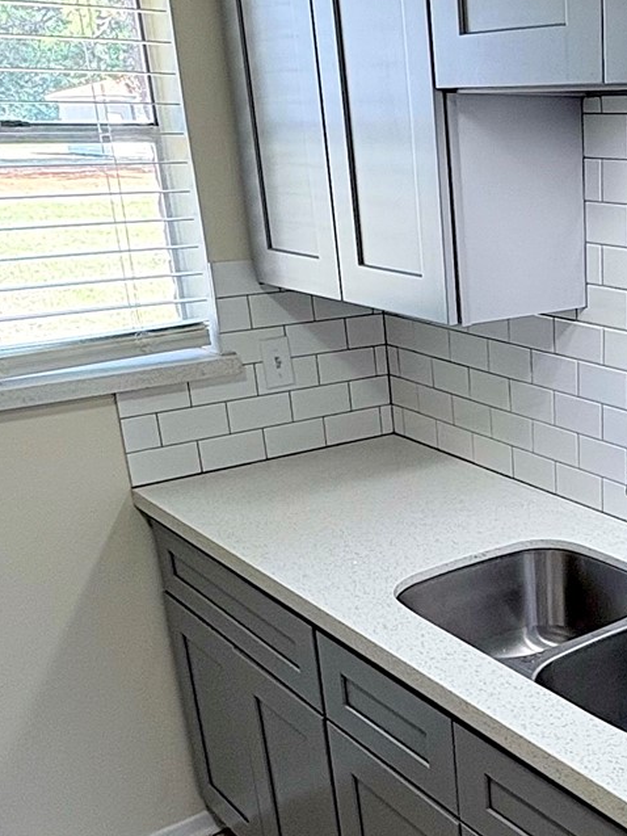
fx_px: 1086
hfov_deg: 29.4
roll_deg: -0.4
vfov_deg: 41.6
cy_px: 542
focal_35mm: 45
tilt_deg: -20.2
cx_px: 666
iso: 100
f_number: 2.2
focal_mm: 2.22
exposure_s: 1/120
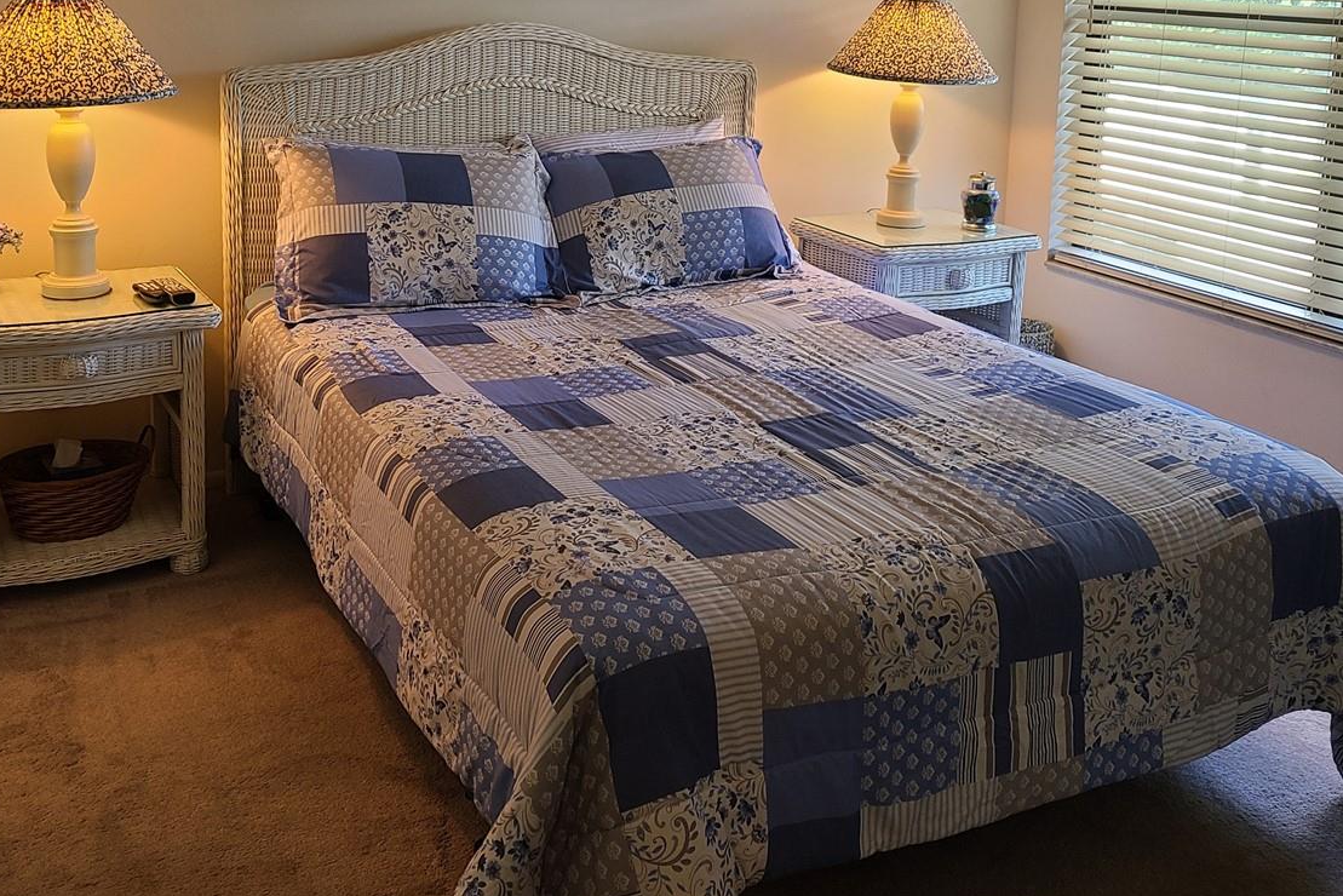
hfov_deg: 49.5
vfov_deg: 33.3
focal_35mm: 39
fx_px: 1455
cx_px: 609
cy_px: 182
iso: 80
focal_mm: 5.4
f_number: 1.8
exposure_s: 1/60
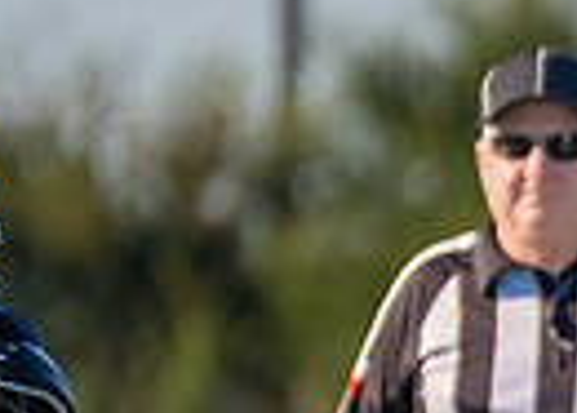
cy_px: 822
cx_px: 1521
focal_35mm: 1568
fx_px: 25709
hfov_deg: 1.3
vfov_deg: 0.9
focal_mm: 200
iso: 250
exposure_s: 1/4000
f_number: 2.8
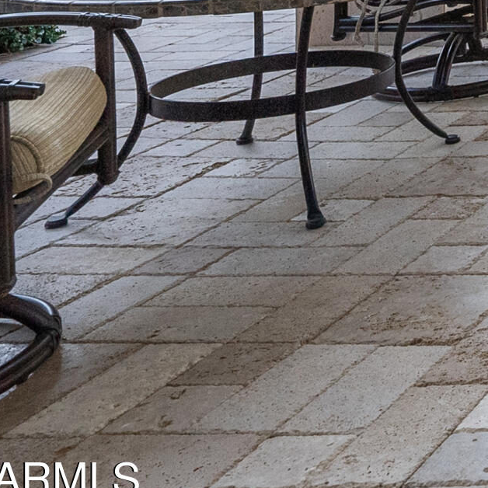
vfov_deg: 22.2
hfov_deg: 17.0
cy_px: -228
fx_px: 1037
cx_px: 1044
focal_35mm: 65
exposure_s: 1/100
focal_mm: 16
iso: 800
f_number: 7.1
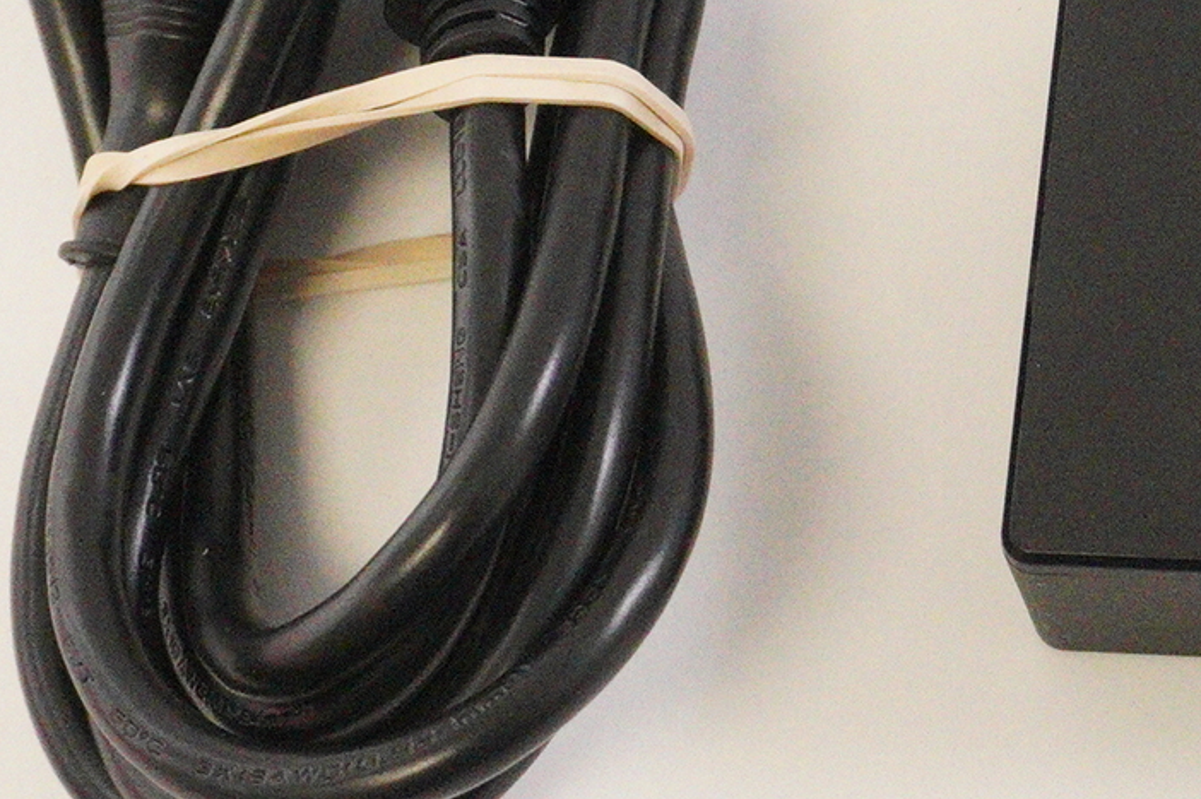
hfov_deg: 16.0
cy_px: -74
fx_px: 4093
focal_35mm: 123
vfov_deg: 11.0
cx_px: 1487
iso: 8000
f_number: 5.6
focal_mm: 23
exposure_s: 1/320
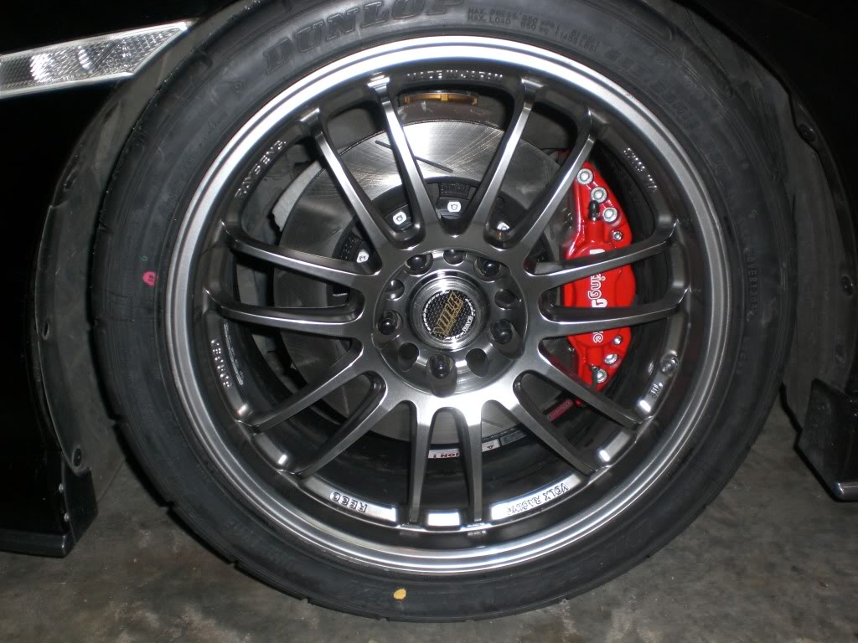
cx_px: 429
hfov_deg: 49.0
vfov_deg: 37.7
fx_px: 942
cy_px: 322
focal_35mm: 38
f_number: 3.1
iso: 100
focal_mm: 6.3
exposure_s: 1/60
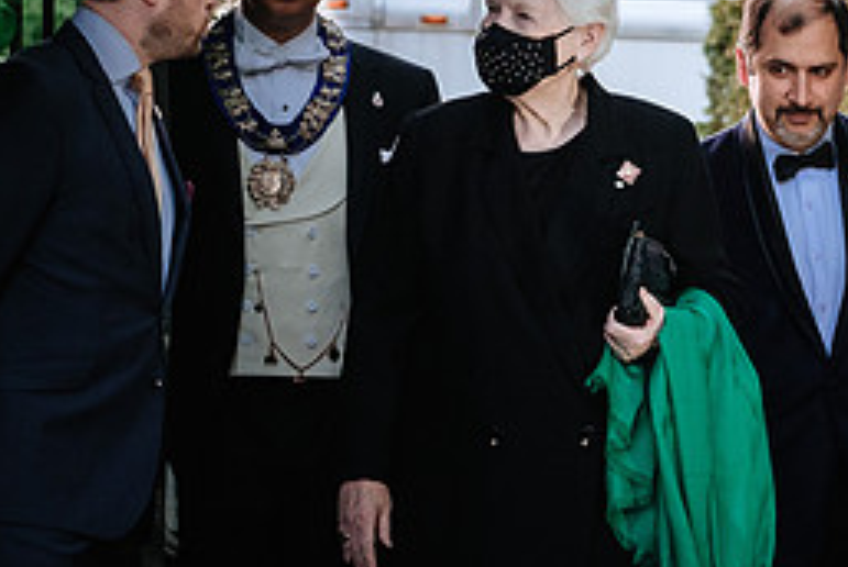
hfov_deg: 10.1
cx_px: 686
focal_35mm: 203
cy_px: 374
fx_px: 4787
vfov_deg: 6.8
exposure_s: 1/200
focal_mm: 50
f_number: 2.8
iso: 800
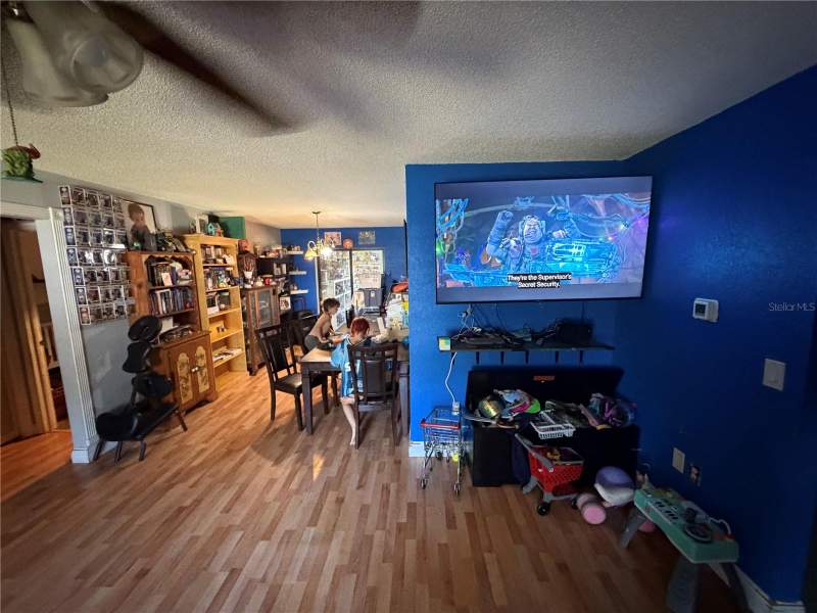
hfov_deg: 102.1
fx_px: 330
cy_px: 306
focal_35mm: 14
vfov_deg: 85.7
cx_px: 408
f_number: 2.2
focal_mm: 2.22
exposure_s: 1/40
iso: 1250
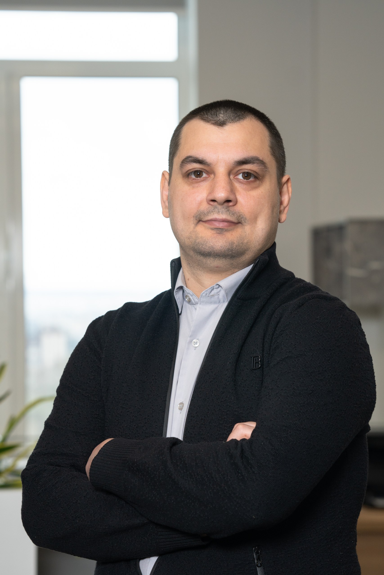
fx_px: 2040
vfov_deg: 16.1
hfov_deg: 10.8
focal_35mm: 128
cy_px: 288
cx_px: 192
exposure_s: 1/160
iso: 320
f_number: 4.5
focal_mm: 85
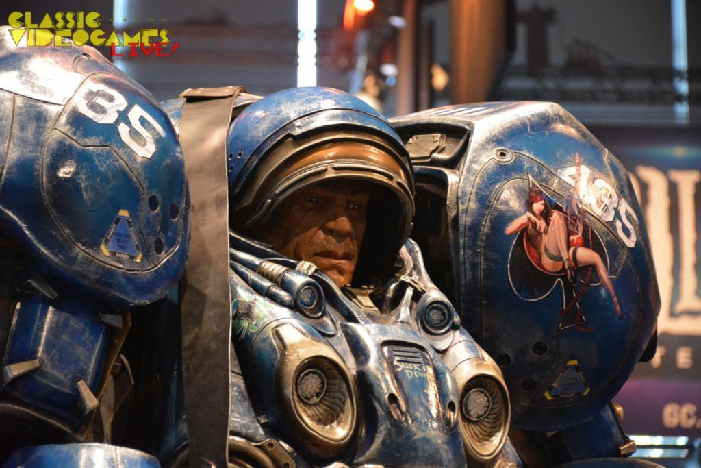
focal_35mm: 142
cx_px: 350
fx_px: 2775
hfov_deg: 14.4
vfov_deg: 9.6
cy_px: 234
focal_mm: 95
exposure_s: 1/30
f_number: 5.3
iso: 2200
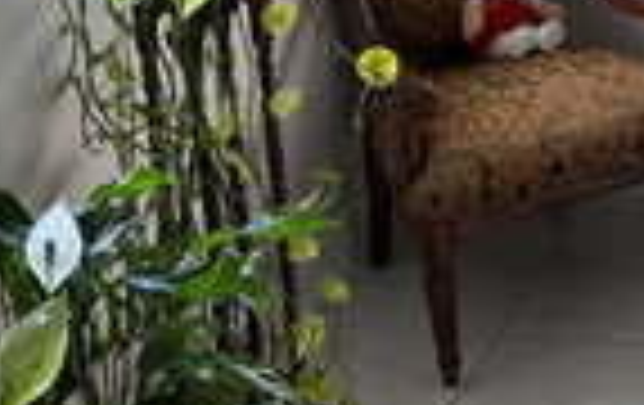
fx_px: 1442
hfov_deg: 23.0
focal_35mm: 82
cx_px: 781
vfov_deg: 15.3
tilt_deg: -12.6
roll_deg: +1.4
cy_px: -104
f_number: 1.6
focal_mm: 5.96
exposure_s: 1/152
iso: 80
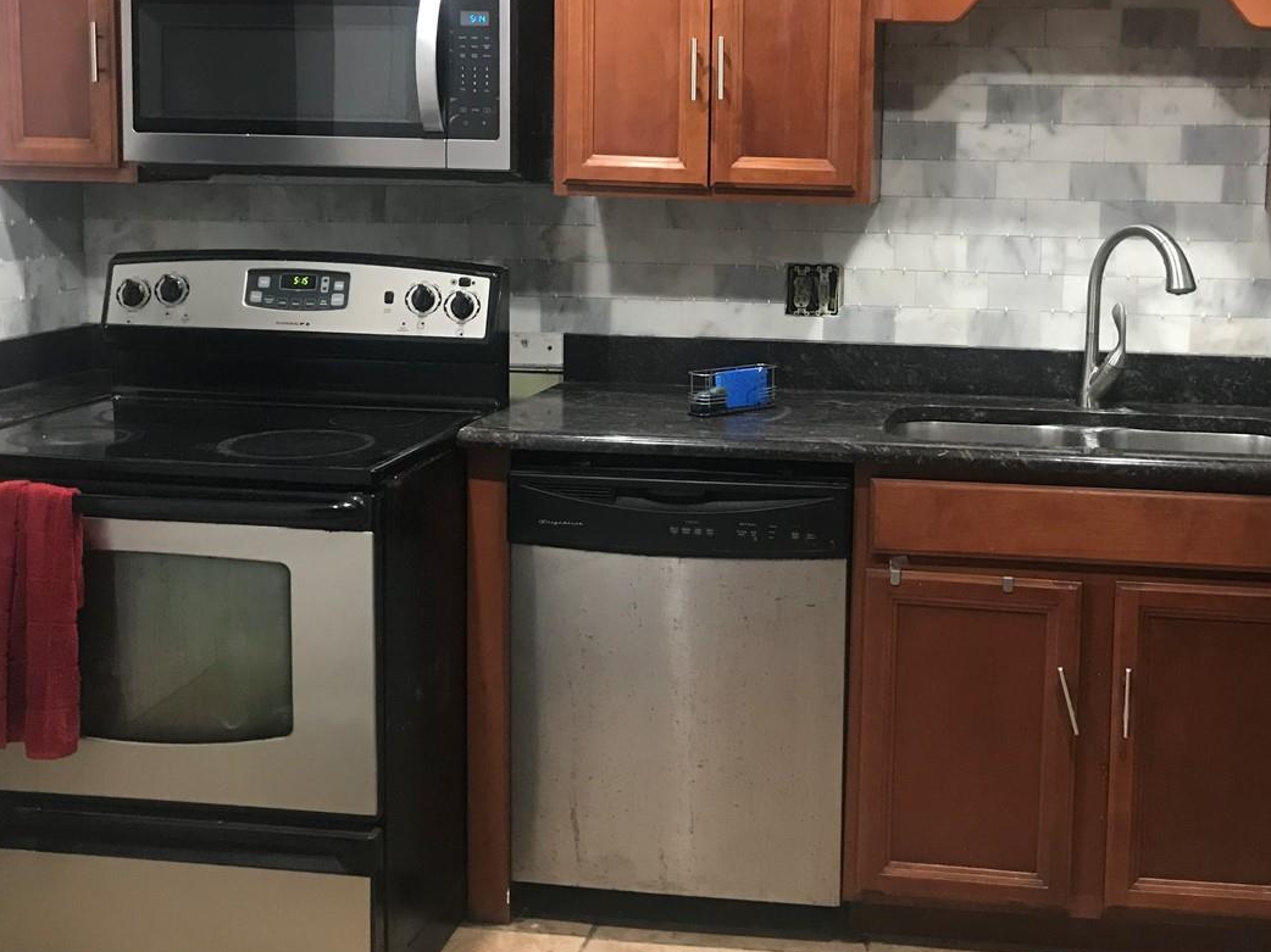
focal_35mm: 43
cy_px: 334
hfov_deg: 43.2
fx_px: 1578
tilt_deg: -5.0
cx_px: 853
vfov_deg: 33.3
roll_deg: -0.1
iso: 100
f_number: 1.8
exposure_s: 1/13
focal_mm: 3.99
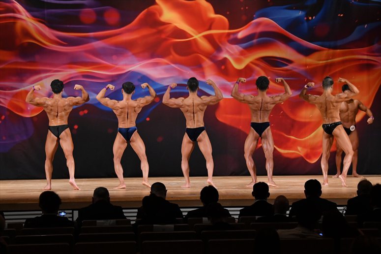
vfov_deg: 11.7
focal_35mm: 117
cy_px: 127
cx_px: 190
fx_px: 1238
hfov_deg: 17.5
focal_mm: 78
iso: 3200
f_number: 5.6
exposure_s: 1/400
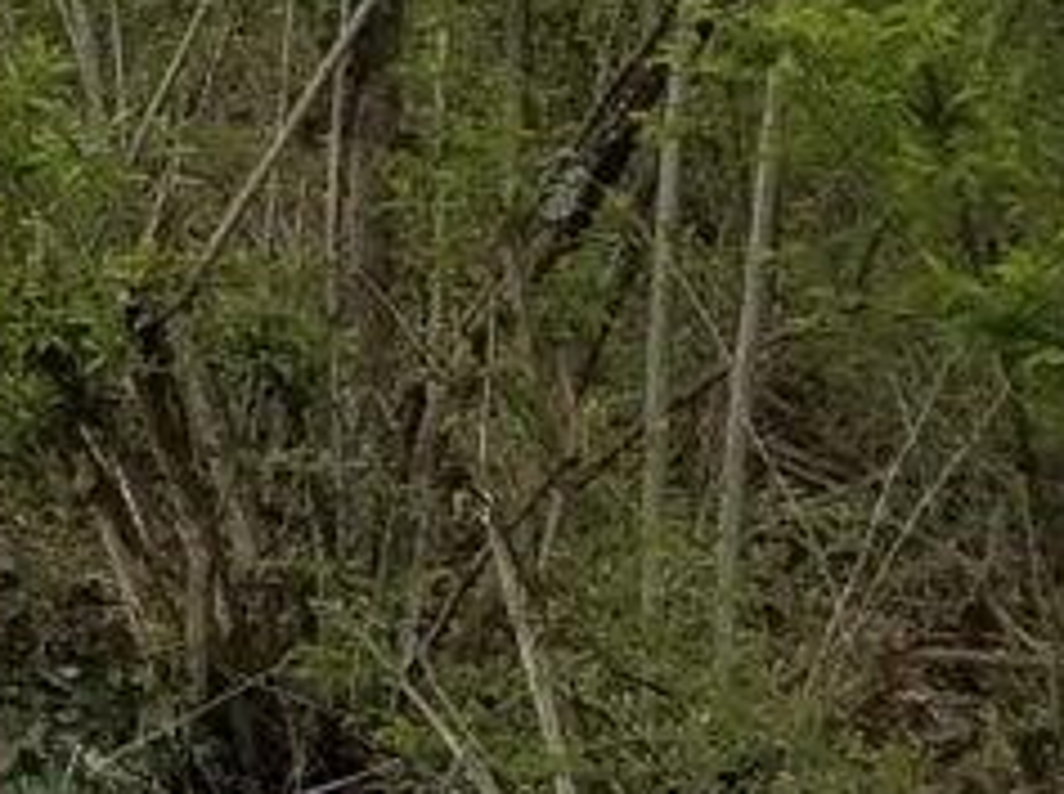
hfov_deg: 10.8
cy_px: -520
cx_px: -1672
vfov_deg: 9.5
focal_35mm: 150
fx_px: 4604
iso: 50
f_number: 1.7
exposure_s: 1/714
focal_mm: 4.2
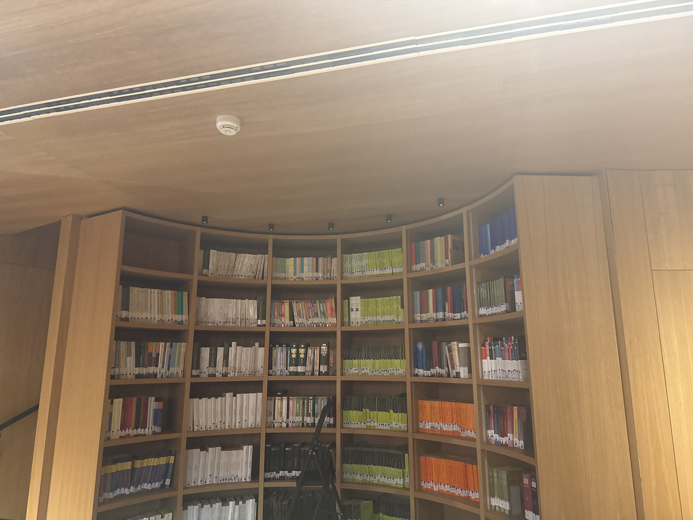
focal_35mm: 24
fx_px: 480
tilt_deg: +13.8
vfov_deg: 56.8
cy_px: 260
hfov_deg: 71.6
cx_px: 346
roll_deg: +0.1
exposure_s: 1/60
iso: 500
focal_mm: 6.76
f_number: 1.78
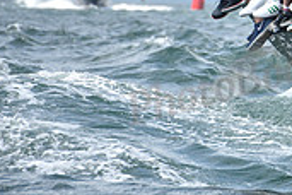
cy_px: -32
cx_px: 458
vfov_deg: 2.0
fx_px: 5499
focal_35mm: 678
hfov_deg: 3.0
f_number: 5.6
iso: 250
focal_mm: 200
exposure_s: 1/1000
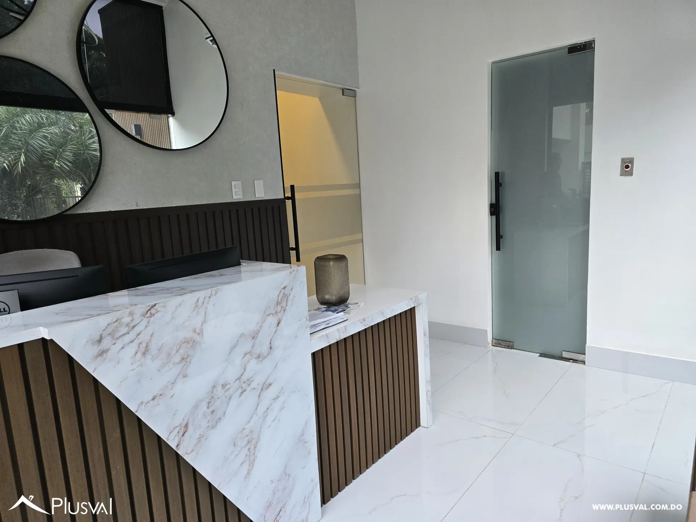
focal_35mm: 23
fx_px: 462
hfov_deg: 73.9
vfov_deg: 58.9
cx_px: 348
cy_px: 261
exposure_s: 1/180
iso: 160
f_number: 1.7
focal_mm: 6.3
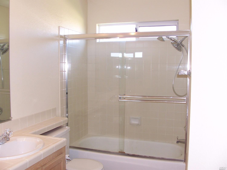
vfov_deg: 40.7
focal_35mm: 35
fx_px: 229
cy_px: 85
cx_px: 114
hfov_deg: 52.6
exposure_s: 1/60
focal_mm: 6
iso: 140
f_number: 2.8
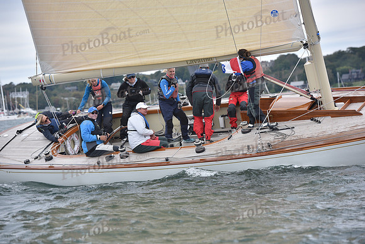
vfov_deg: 8.6
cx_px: 182
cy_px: 122
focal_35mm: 160
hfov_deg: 12.8
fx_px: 1623
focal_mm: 160
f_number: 5
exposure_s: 1/800
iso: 400
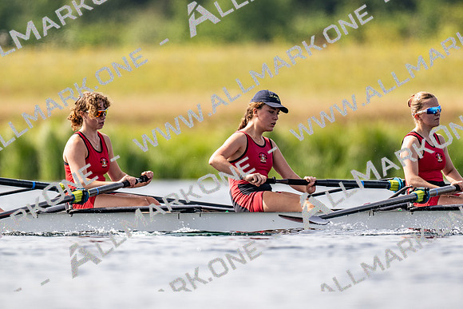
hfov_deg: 2.3
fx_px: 11583
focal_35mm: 900
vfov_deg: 1.5
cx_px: 232
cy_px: 154
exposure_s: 1/2500
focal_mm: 600
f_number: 4
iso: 200
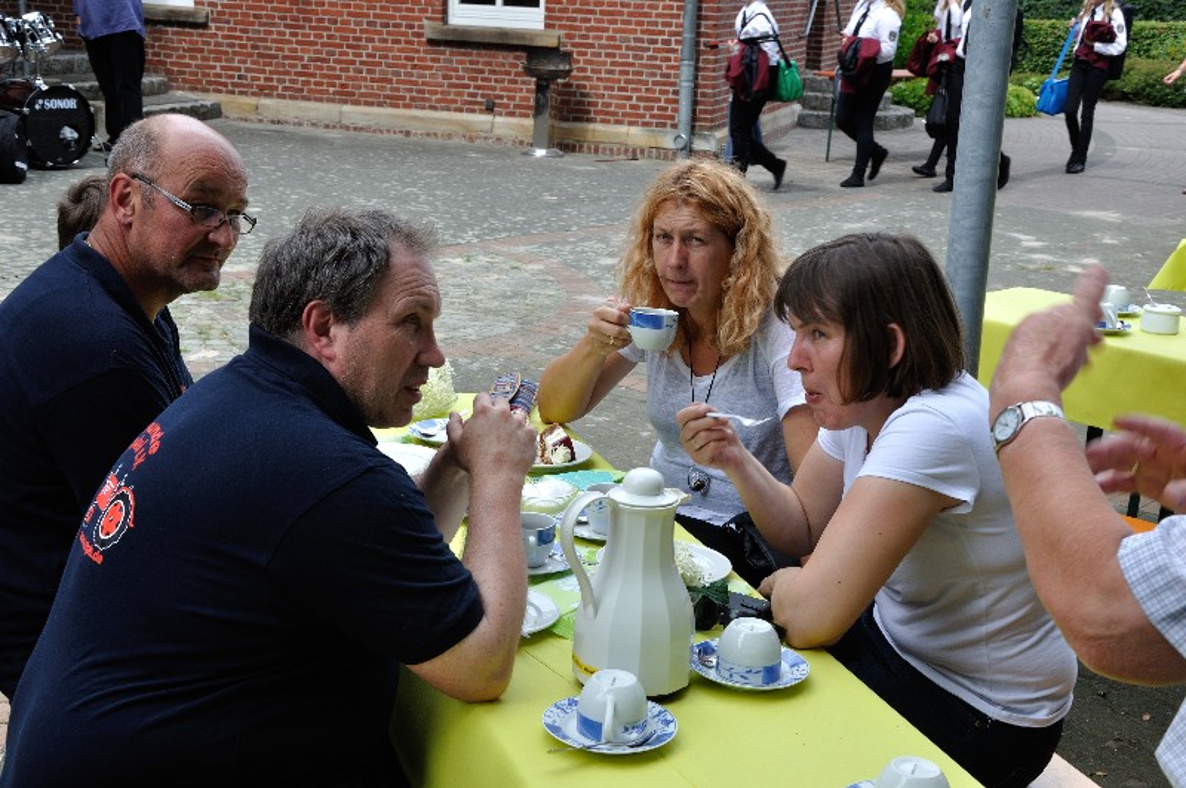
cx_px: 593
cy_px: 394
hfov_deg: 37.9
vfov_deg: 25.7
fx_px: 1727
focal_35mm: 52
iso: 200
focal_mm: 35
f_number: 10
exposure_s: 1/100
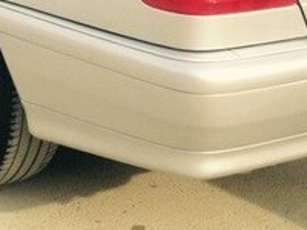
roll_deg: -1.6
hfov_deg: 18.0
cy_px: -50
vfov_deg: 13.2
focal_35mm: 109
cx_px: 91
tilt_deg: -8.4
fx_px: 967
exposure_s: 1/903
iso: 50
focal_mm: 4.12
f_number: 2.4
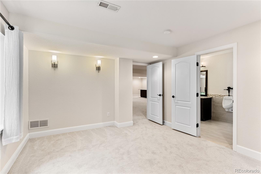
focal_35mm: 17
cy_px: 87
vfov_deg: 70.7
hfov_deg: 93.6
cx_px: 130
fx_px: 122
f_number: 8
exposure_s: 1/200
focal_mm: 16.9
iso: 400
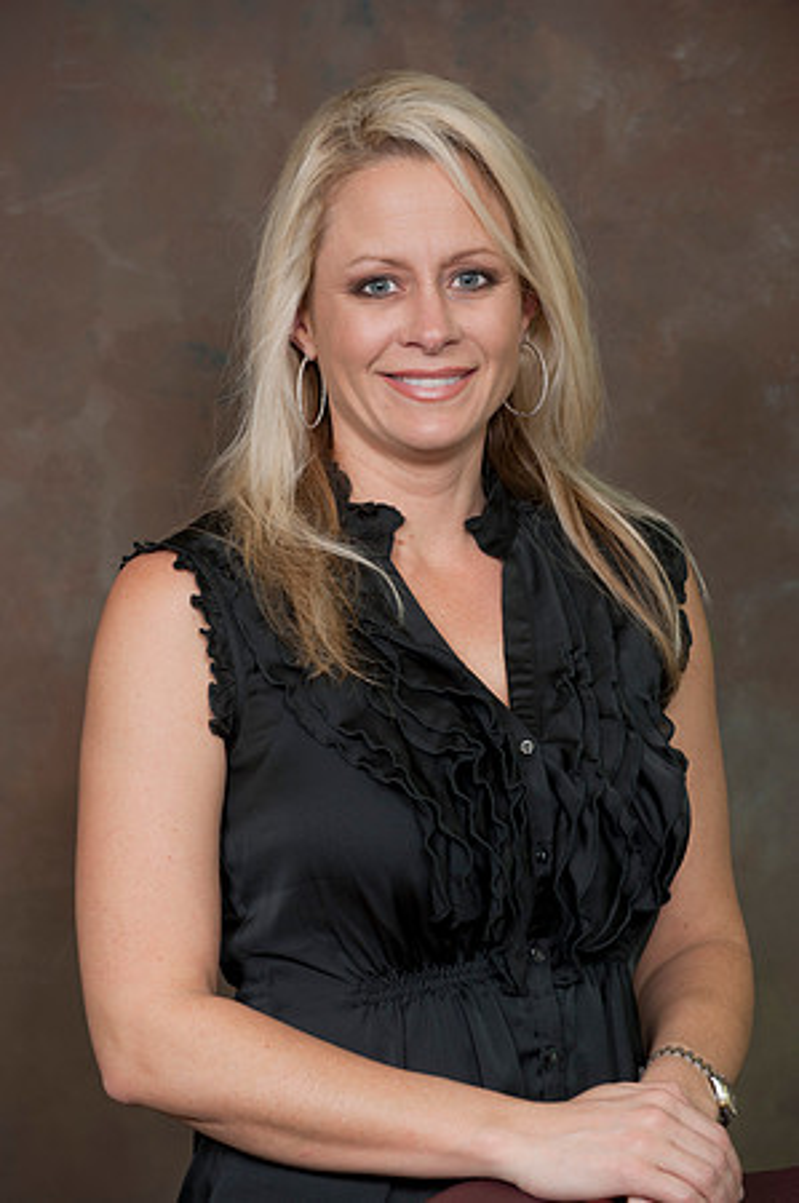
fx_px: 5172
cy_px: 602
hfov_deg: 8.8
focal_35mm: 155
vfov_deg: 13.3
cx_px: 400
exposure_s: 1/125
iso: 320
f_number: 5.6
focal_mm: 155
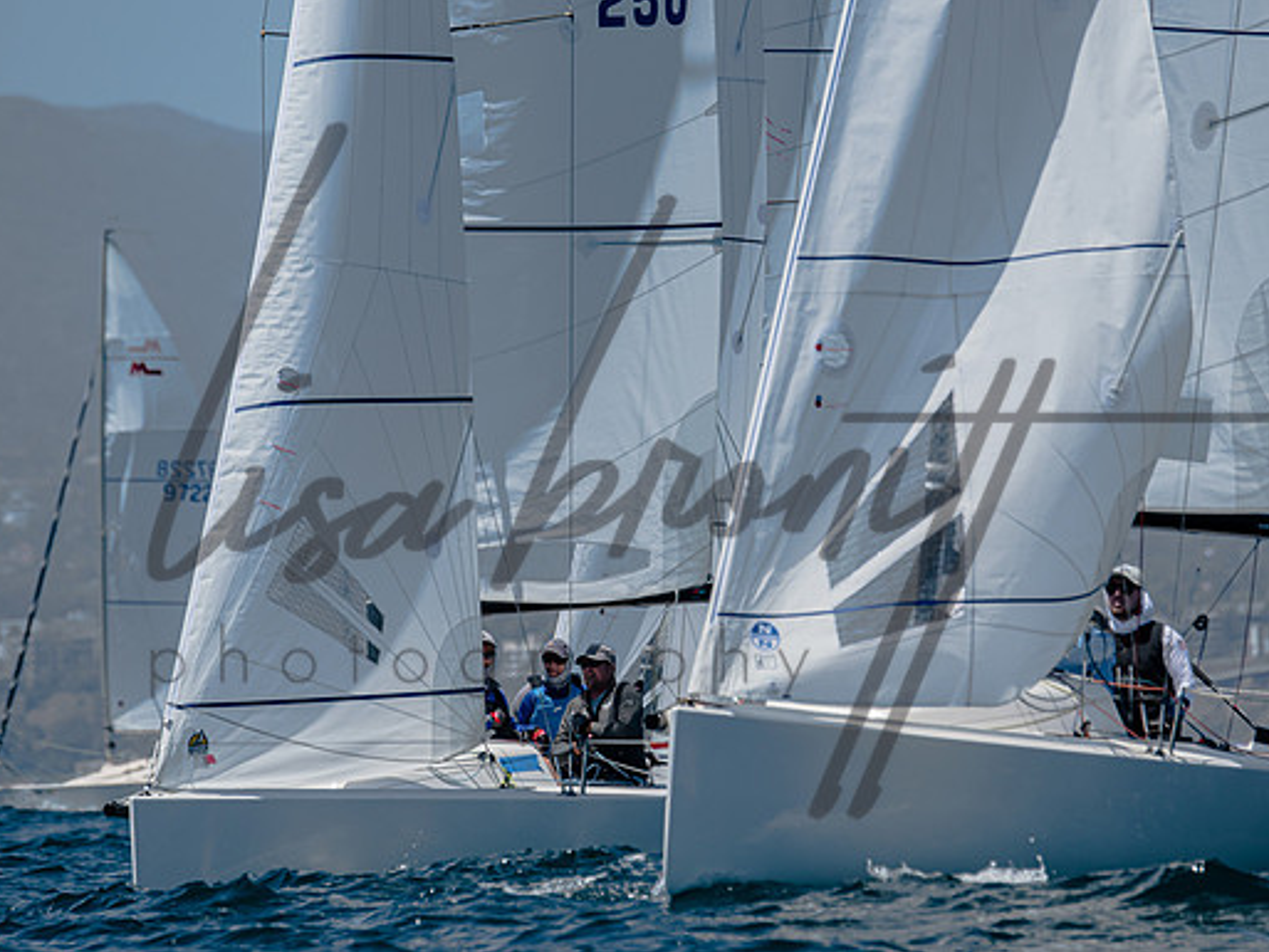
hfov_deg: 3.8
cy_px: 476
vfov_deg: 2.9
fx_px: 19141
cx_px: 700
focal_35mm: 522
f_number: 5.6
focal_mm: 320
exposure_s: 1/2000
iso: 200
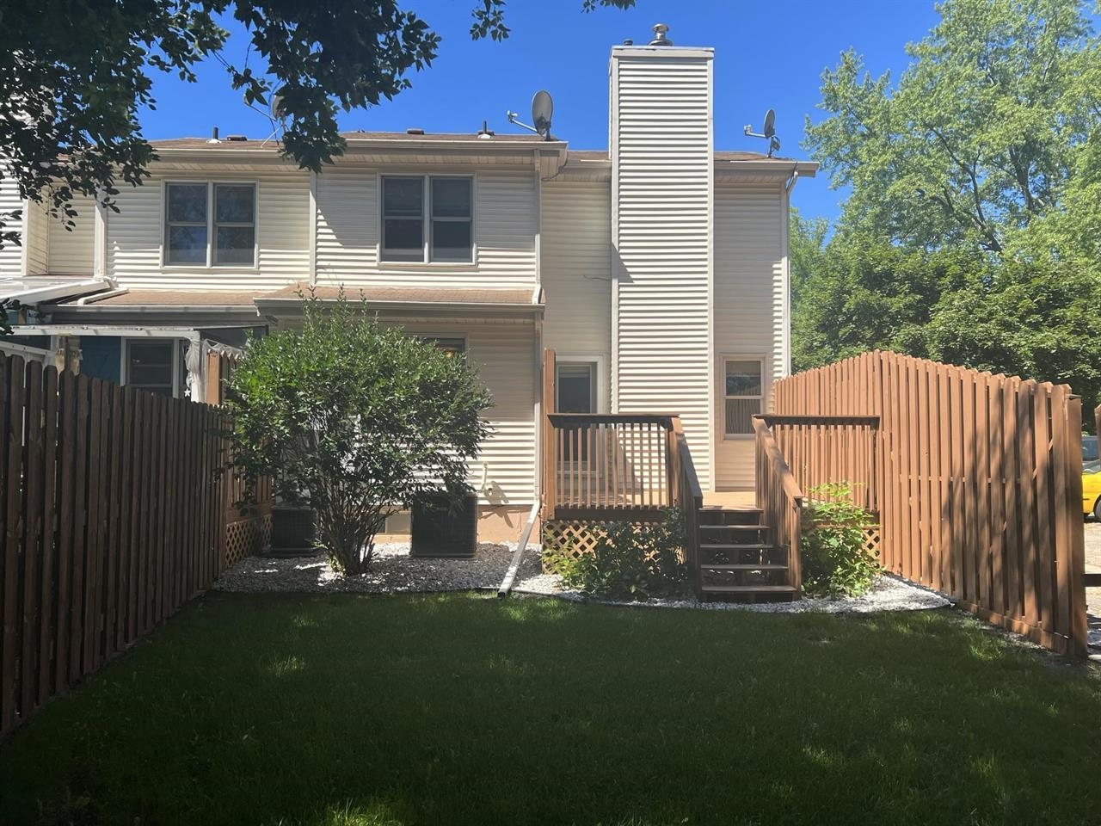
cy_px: 413
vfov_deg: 53.1
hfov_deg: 67.3
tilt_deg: +2.4
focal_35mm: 26
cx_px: 550
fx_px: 827
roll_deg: -0.1
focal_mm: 5.7
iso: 50
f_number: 1.5
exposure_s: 1/1901
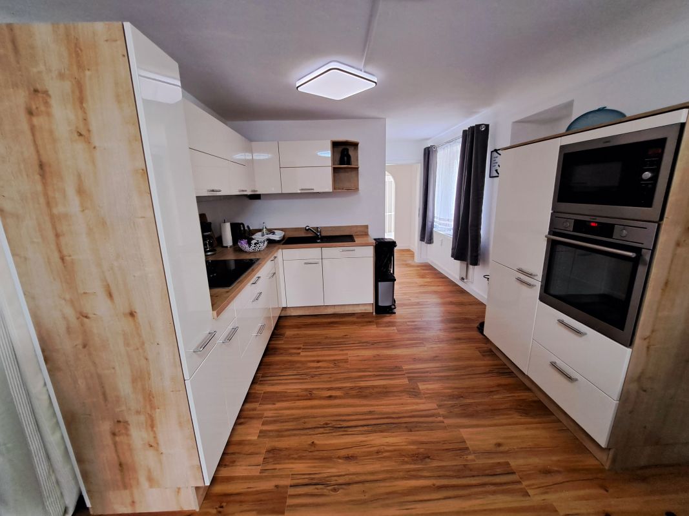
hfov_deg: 106.2
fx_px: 259
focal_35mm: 13
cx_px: 344
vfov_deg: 89.9
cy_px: 258
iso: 200
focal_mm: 1.74
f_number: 2.2
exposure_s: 1/50
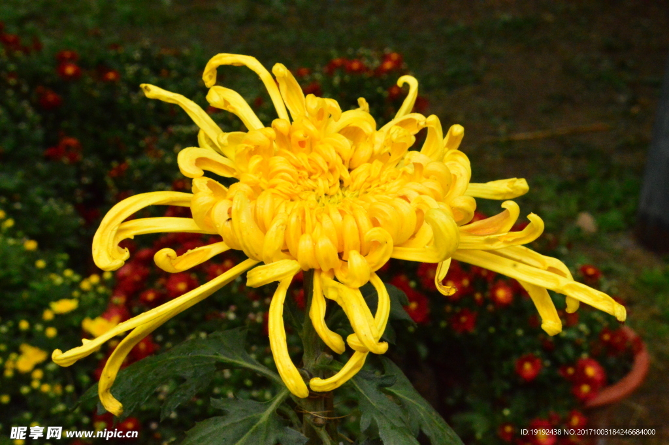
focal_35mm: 87
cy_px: 222
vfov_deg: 15.7
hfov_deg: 23.4
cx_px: 334
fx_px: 1615
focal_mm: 58
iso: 6400
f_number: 18
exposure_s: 1/100
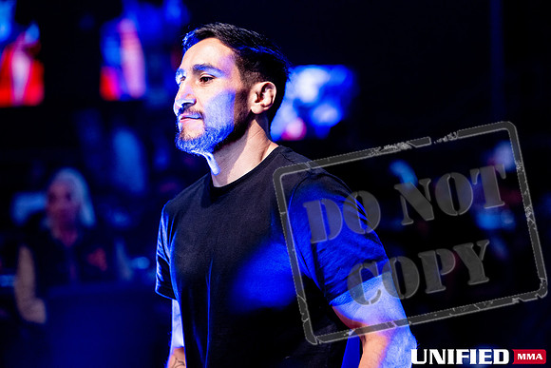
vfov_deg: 14.6
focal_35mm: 94
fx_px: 1439
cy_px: 184
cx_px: 276
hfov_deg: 21.7
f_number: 2.8
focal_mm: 94
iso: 3200
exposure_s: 1/500
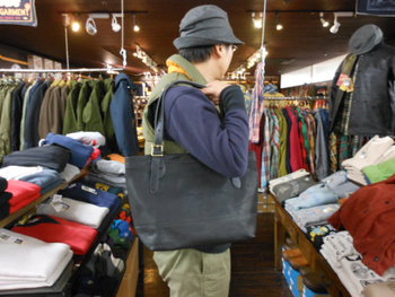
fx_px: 320
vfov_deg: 49.8
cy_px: 148
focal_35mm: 28
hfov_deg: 63.4
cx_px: 198
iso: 400
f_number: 3.7
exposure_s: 1/13
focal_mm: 5
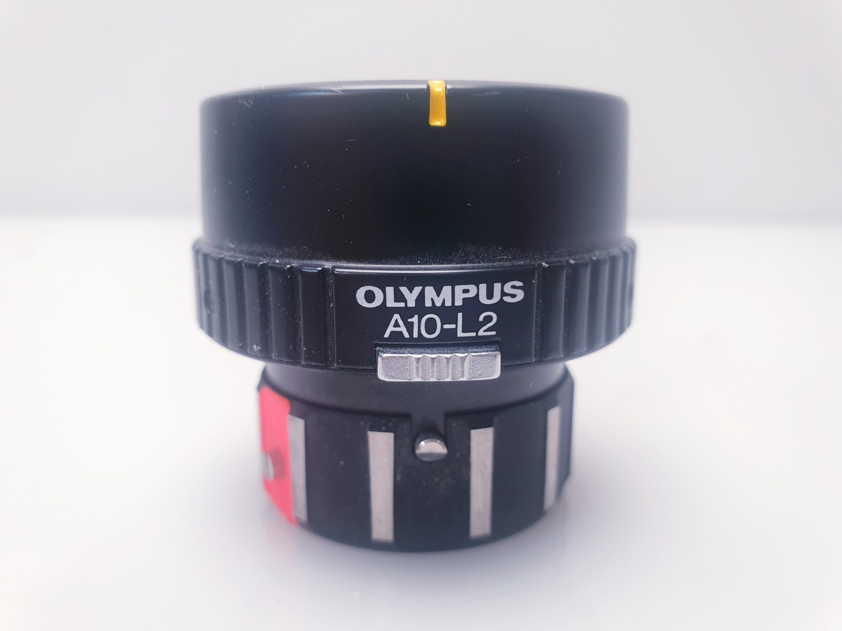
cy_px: 316
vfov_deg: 53.1
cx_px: 421
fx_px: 632
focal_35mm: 26
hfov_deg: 67.3
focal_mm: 4.3
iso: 100
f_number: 2.4
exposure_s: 1/50
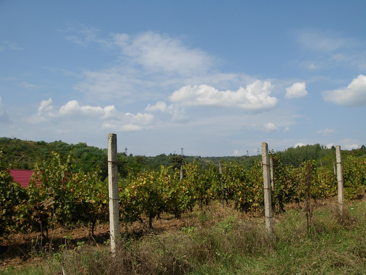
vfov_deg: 37.7
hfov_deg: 49.0
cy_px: 138
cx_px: 183
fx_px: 402
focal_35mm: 38
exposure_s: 1/790
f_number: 4.9
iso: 79
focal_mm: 6.3
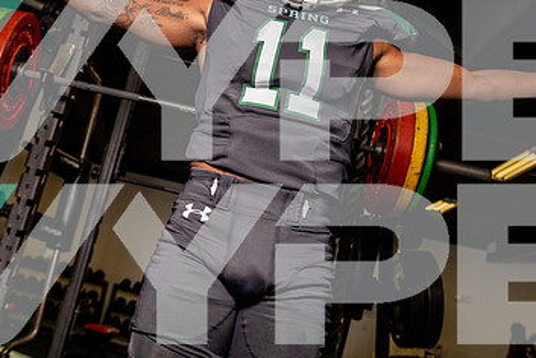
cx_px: 251
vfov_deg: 28.8
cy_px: 81
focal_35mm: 46
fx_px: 685
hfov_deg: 42.7
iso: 320
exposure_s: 1/500
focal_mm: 28
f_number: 4.5
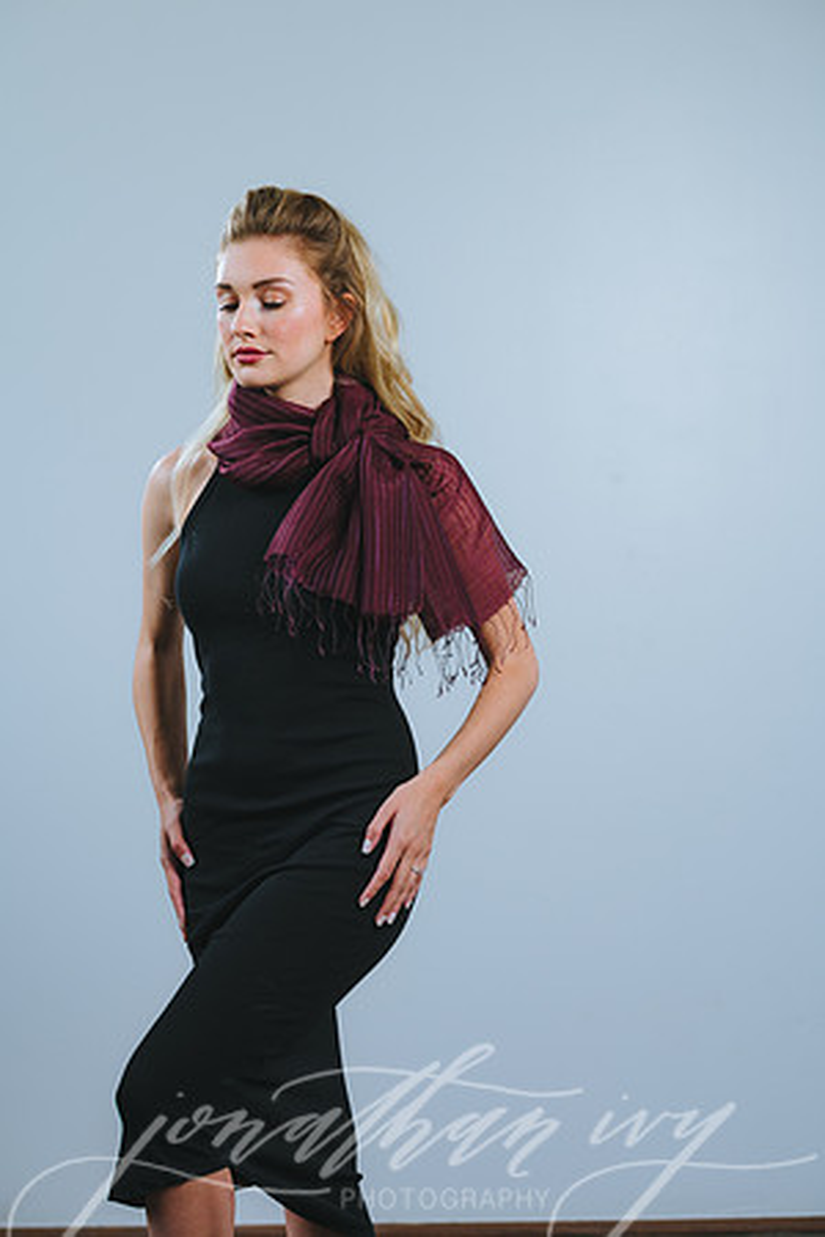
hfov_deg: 16.1
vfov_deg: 23.9
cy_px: 618
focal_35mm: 85
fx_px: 2922
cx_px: 412
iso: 80
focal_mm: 85
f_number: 4
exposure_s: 1/200
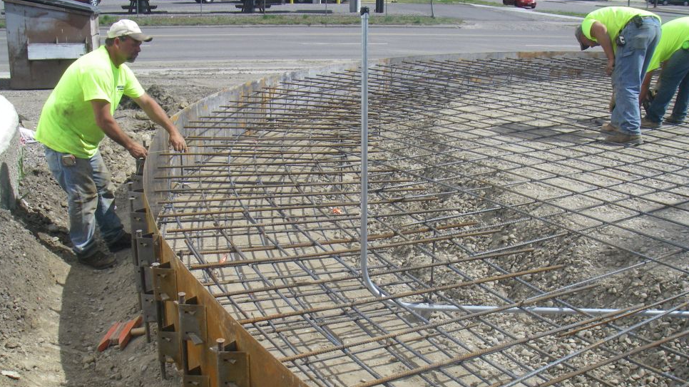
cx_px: 340
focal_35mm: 42
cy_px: 240
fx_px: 767
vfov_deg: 28.2
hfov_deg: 48.4
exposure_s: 1/160
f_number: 6.6
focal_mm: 6.3
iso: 64
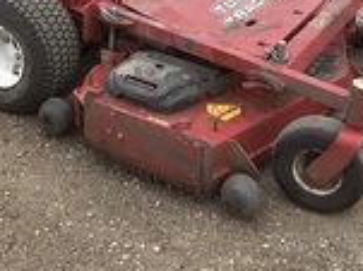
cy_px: -36
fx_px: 807
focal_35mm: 77
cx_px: 168
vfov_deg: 18.3
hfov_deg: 25.3
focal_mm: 3
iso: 25
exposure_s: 1/898
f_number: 1.8
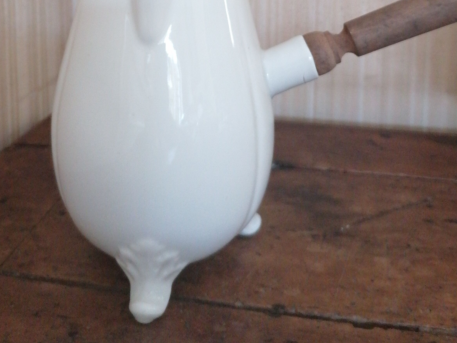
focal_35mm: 46
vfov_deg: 28.7
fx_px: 607
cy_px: -31
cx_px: 212
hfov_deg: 41.2
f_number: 1.8
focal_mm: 4.75
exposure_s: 1/25
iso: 400
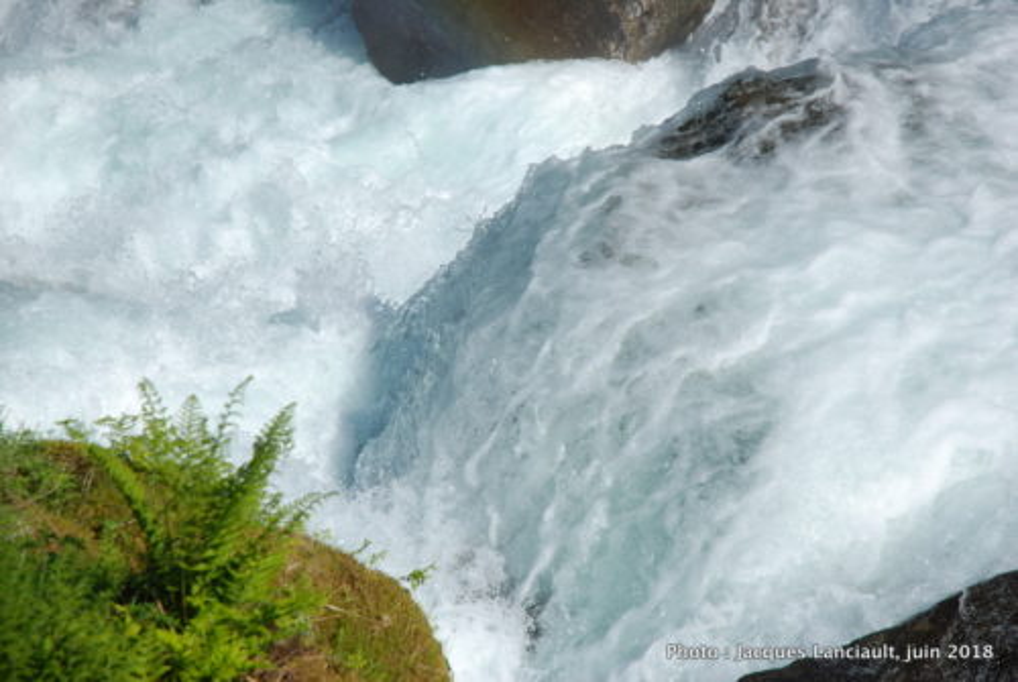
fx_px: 2974
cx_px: 509
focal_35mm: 105
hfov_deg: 19.4
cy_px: 341
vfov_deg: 13.1
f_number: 6.3
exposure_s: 1/640
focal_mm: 70
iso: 100
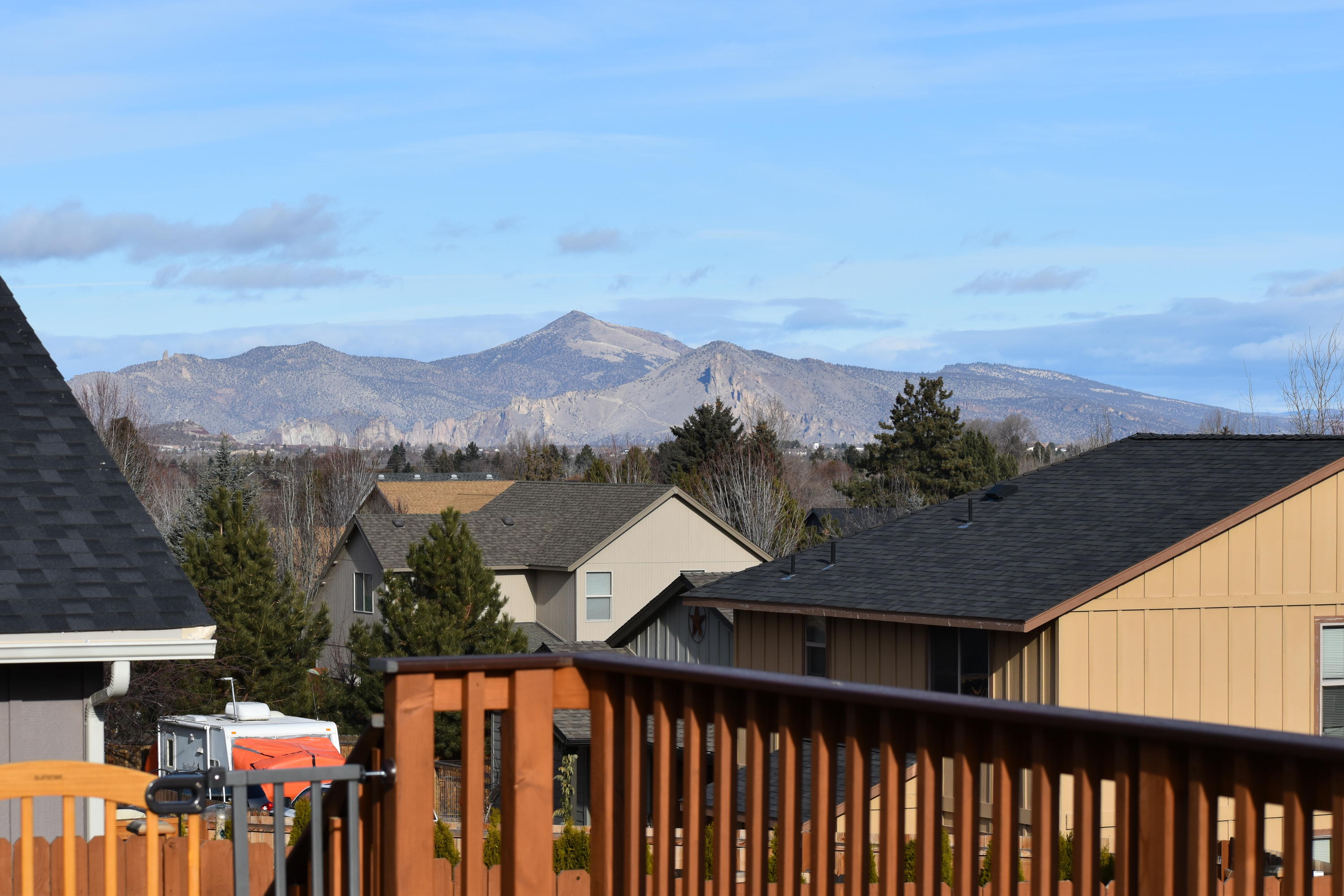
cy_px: 448
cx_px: 672
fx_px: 3920
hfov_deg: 19.5
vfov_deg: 13.0
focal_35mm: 105
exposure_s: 1/500
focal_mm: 70
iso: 160
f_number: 8
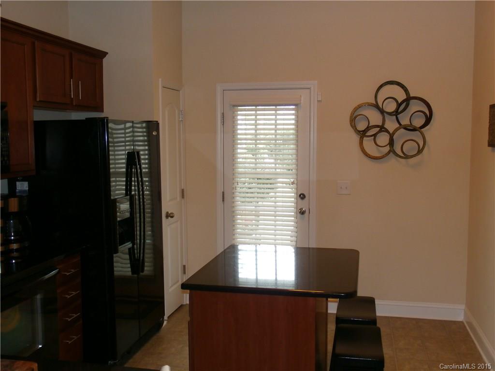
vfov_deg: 41.8
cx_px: 248
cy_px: 186
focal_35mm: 34
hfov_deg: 54.0
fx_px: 486
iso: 200
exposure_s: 1/30
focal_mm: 6
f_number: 3.4
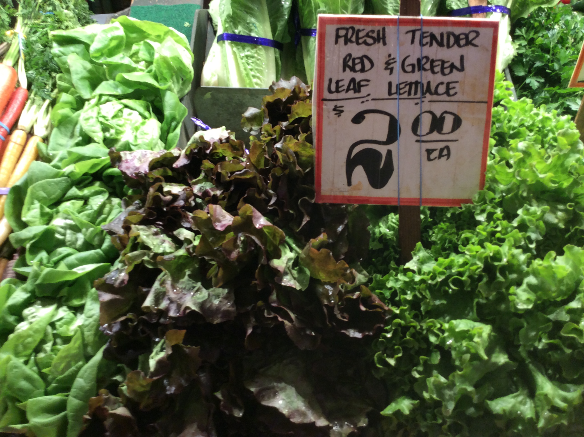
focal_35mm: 32
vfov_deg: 44.1
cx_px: 292
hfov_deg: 56.9
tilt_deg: -32.0
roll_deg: +1.4
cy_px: 218
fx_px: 539
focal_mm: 3.3
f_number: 2.4
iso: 50
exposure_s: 1/24
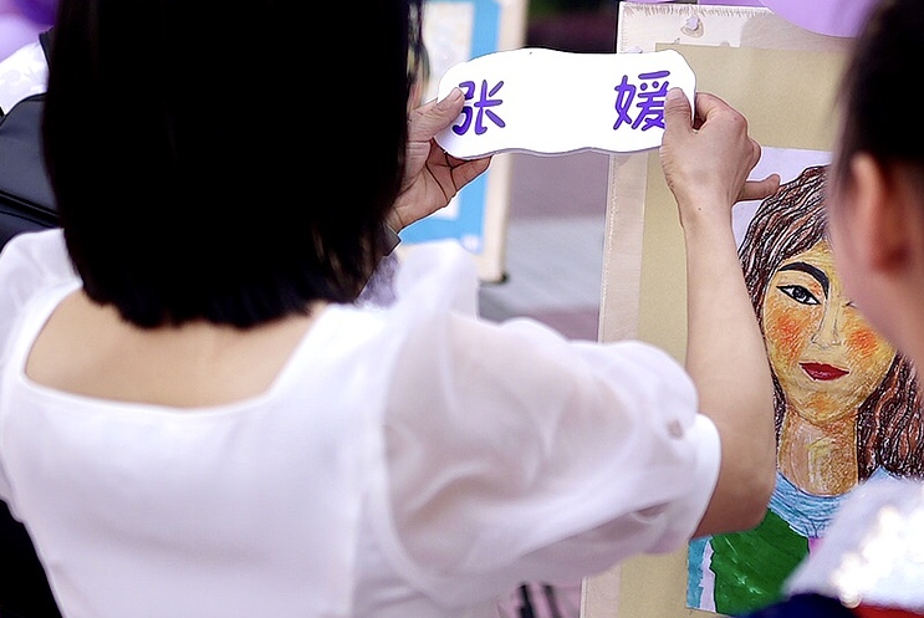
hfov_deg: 32.2
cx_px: 592
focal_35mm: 62
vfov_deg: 21.7
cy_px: 137
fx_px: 1593
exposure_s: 1/1250
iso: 100
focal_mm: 24
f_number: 1.4
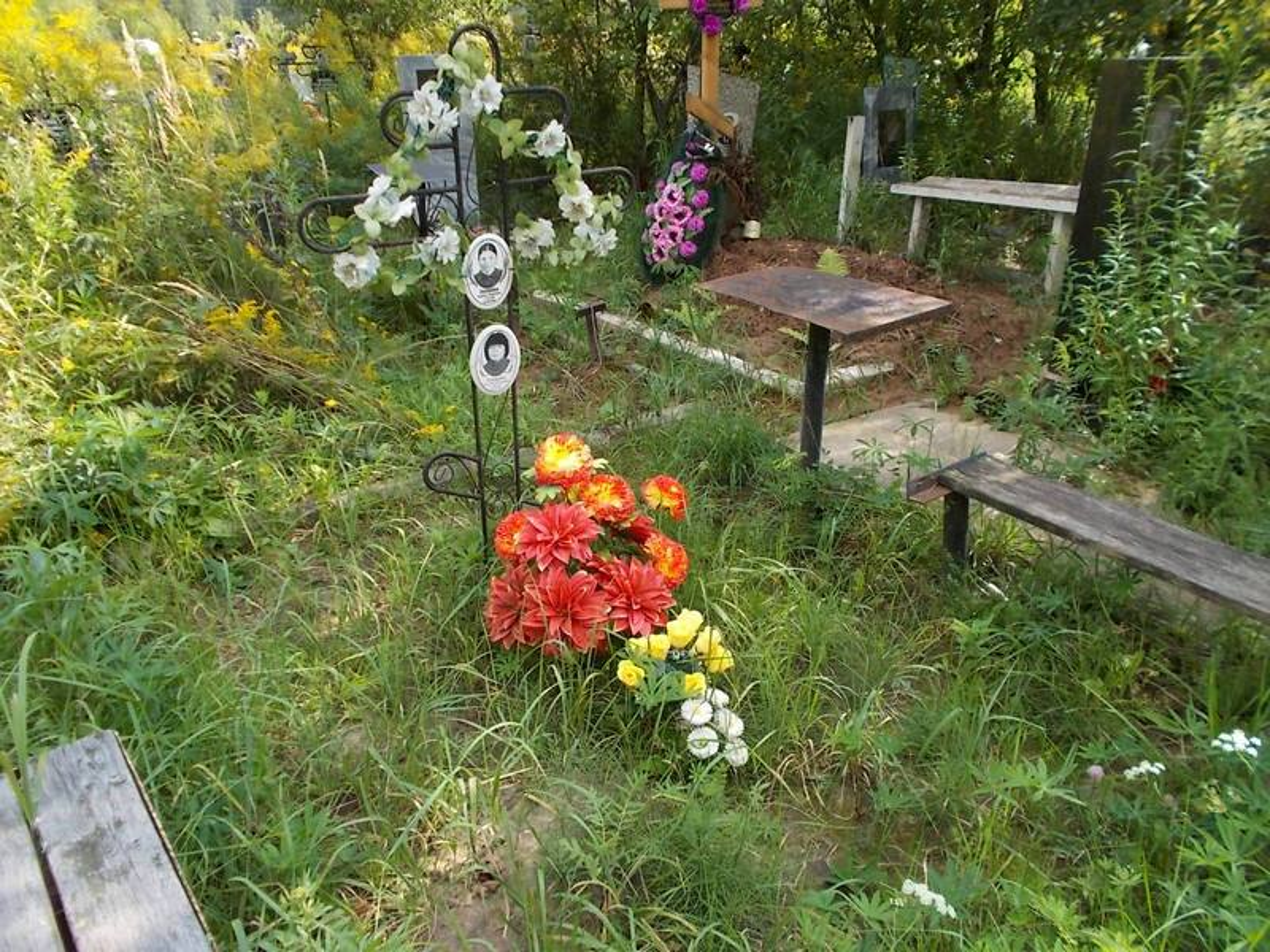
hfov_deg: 67.3
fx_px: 954
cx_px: 635
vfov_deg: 53.1
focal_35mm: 26
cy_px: 476
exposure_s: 1/250
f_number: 3.2
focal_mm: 4.6
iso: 80
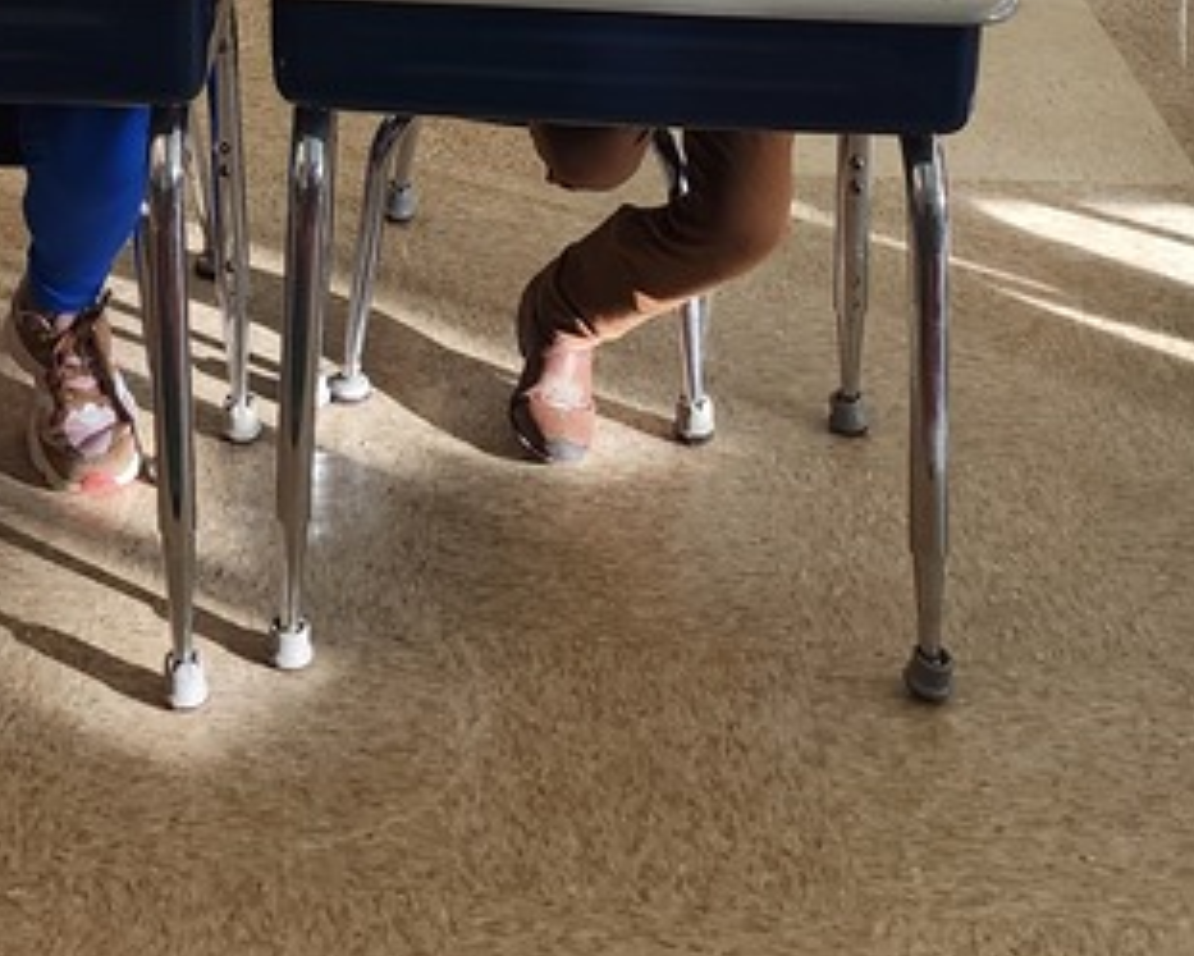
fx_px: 2616
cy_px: -376
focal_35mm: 74
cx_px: 157
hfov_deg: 25.1
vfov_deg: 18.8
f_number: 1.8
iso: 100
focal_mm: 6.4
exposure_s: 1/120
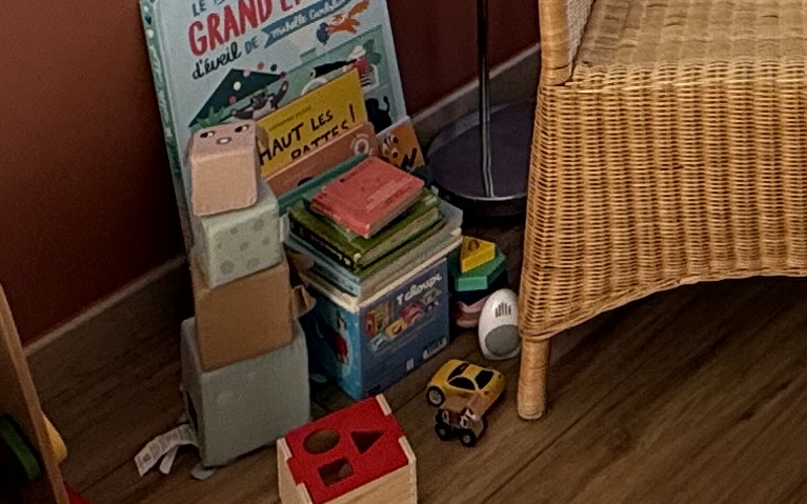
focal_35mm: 78
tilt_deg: -7.8
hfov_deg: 24.1
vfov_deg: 13.3
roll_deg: -1.0
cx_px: 964
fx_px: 1715
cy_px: -628
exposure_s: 1/181
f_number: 2.2
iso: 50
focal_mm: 2.22
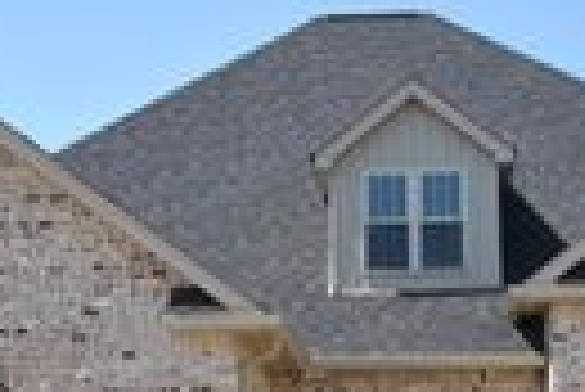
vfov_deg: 9.8
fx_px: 2245
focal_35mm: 138
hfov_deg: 14.8
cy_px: 493
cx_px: 194
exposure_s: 1/250
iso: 100
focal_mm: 24
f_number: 8
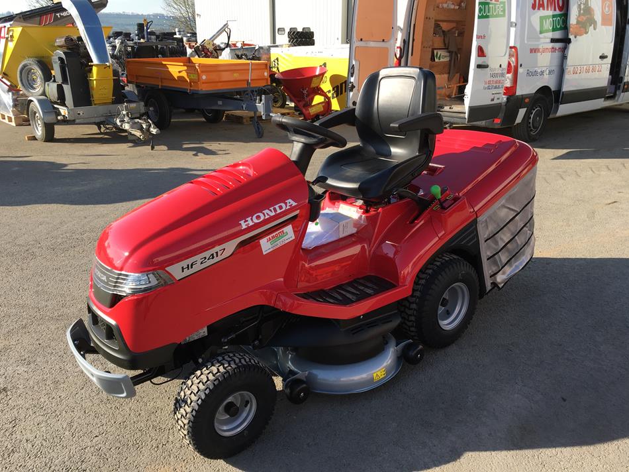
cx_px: 314
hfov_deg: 61.7
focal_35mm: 29
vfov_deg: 48.2
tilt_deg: -19.4
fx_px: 527
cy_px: 236
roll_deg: +0.3
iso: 25
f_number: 2.2
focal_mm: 4.15
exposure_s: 1/605
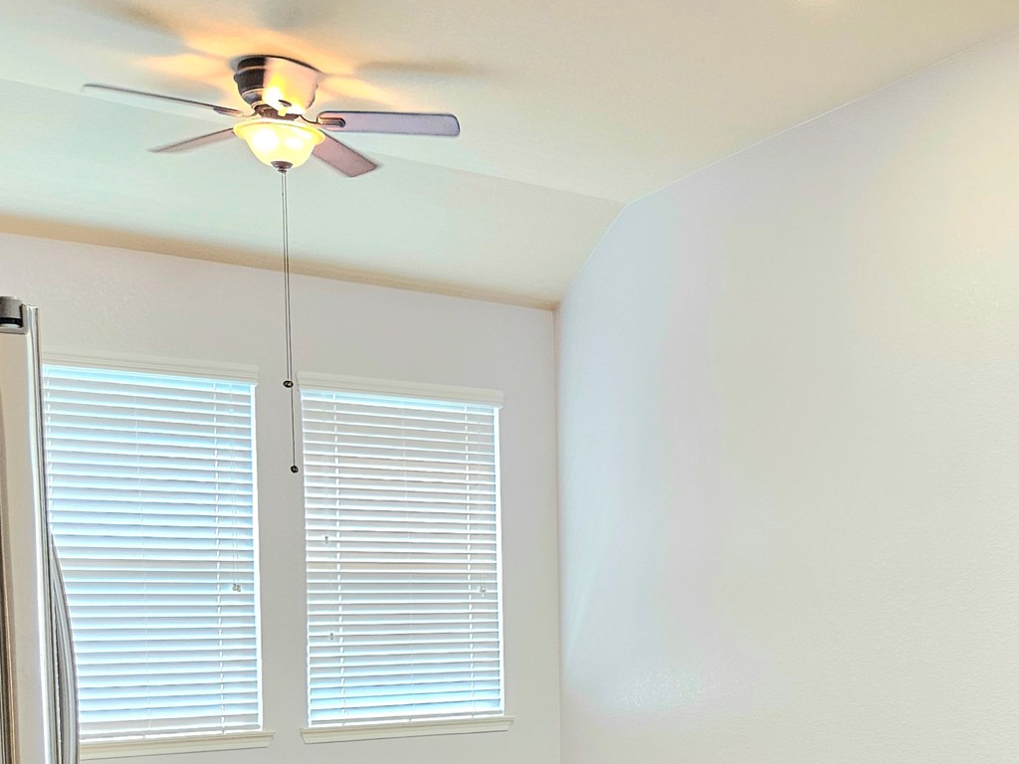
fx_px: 1354
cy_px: 658
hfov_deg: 39.5
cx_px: 827
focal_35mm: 46
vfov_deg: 30.4
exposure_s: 1/120
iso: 200
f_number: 1.8
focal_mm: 5.4
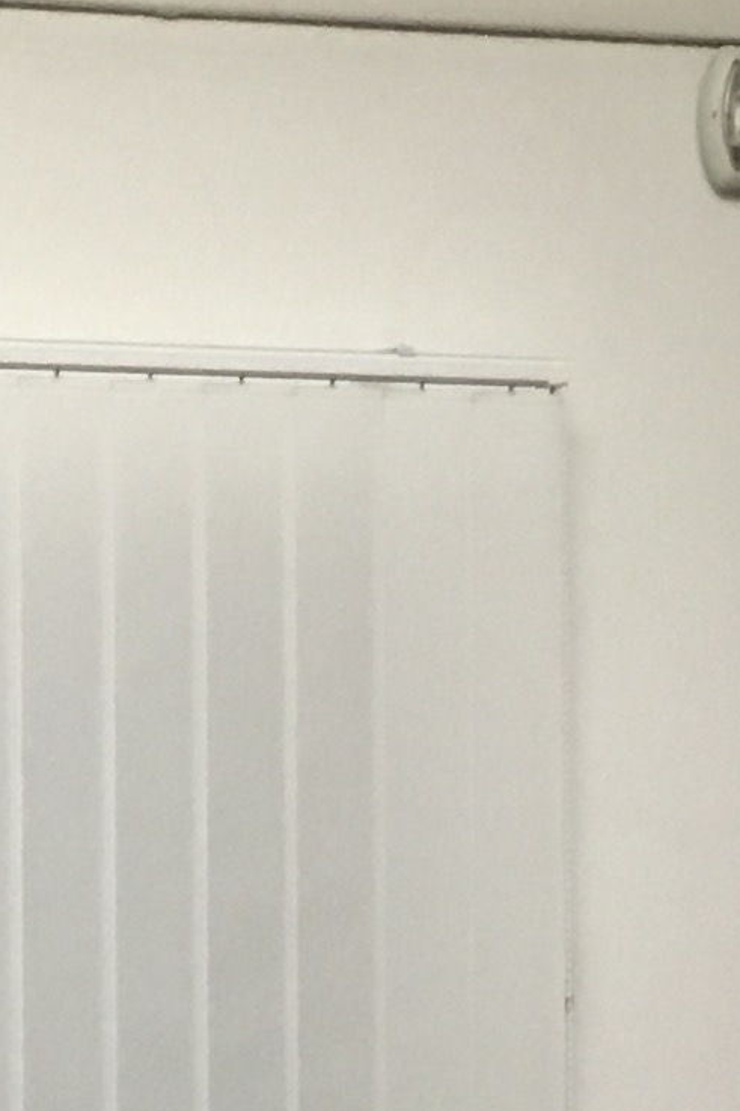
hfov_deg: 8.3
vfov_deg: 12.2
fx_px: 5089
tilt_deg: -3.8
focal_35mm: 165
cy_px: 1277
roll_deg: -0.2
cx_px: 21
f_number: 2.2
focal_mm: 4.15
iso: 200
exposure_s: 1/20
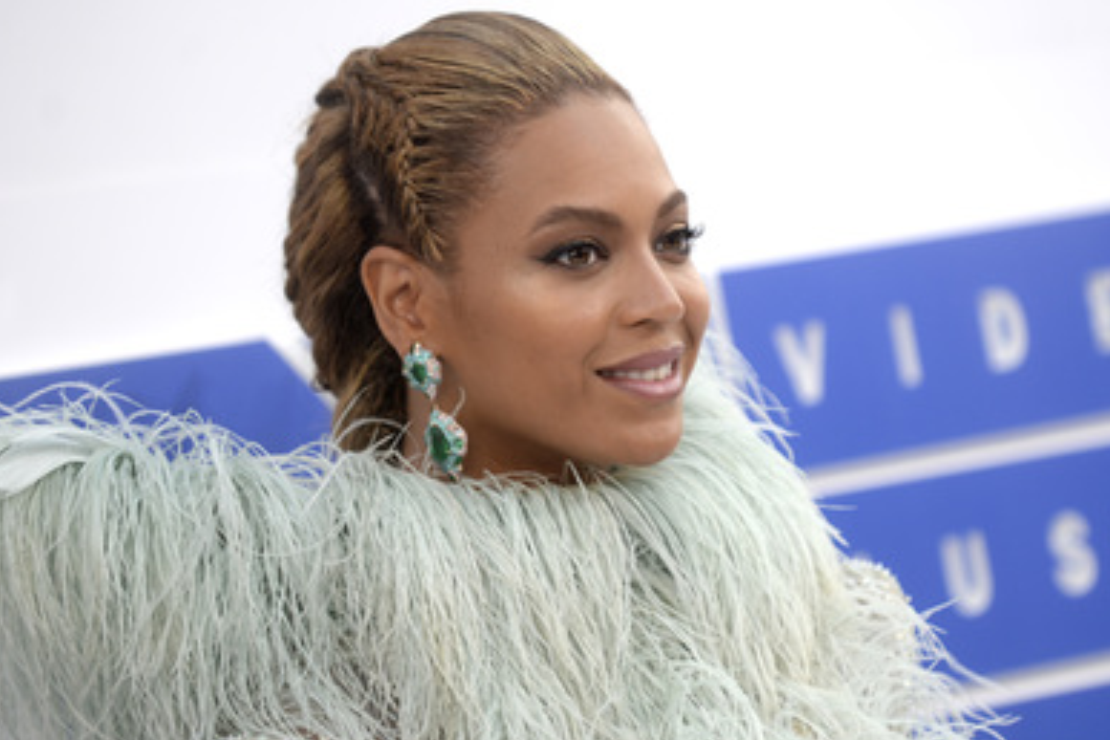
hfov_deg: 9.3
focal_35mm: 221
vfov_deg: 6.2
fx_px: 6814
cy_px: 404
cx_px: 493
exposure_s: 1/400
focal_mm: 190
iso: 400
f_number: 3.5
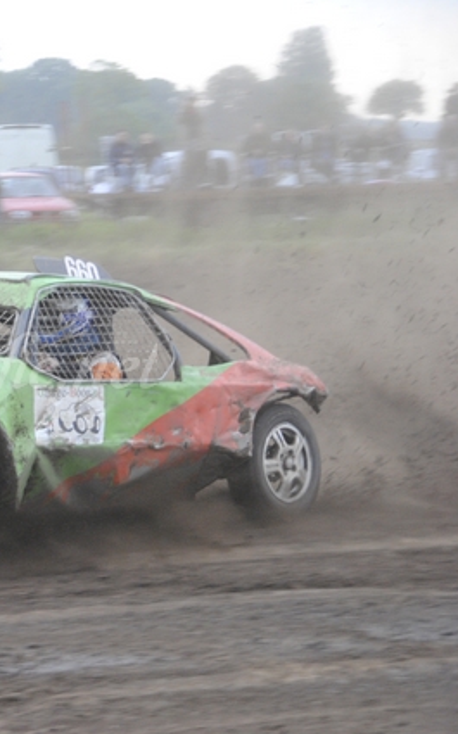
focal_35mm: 166
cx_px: -83
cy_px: 366
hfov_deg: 7.8
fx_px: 3321
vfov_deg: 12.6
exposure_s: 1/320
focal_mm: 72
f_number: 5.3
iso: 800
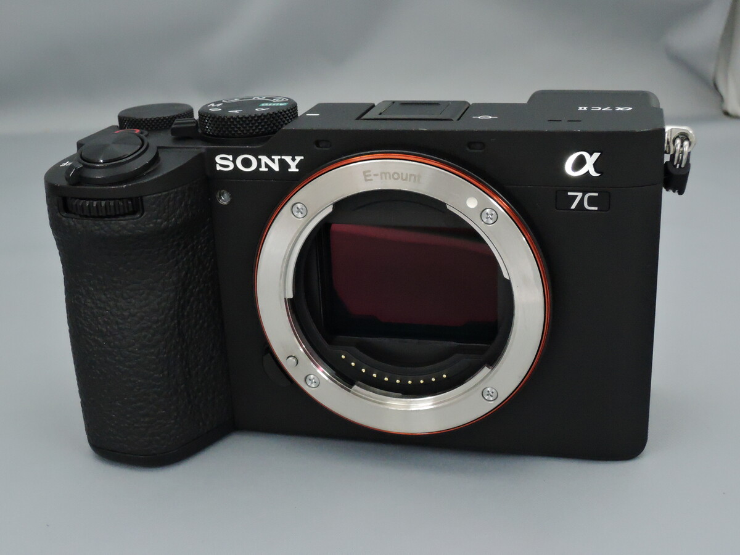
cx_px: 370
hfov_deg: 38.2
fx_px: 1069
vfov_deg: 29.1
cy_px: 278
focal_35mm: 50
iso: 1600
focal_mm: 10.7
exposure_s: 1/125
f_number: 5.6
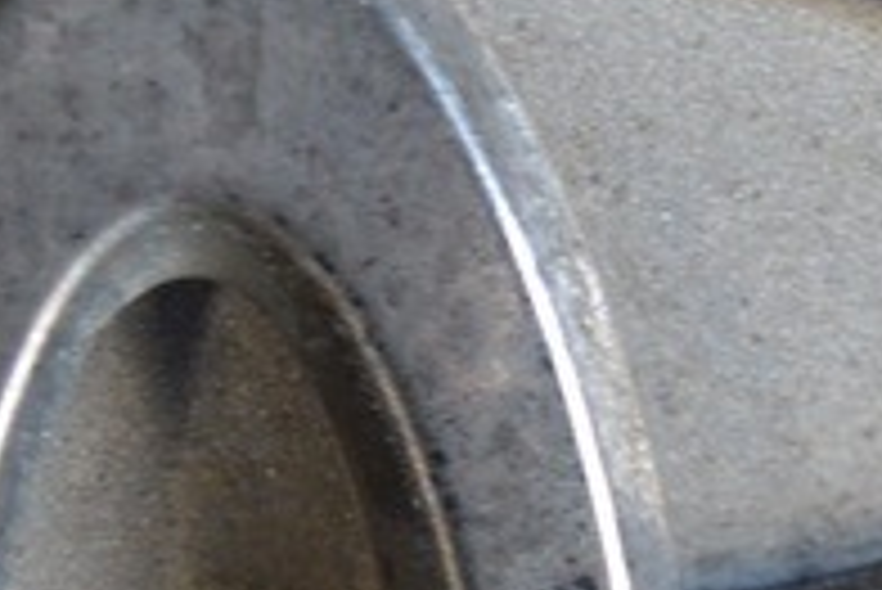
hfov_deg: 7.5
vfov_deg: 5.0
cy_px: 930
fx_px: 6708
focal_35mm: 274
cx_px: 36
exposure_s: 1/20
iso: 400
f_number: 4.5
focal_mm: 35
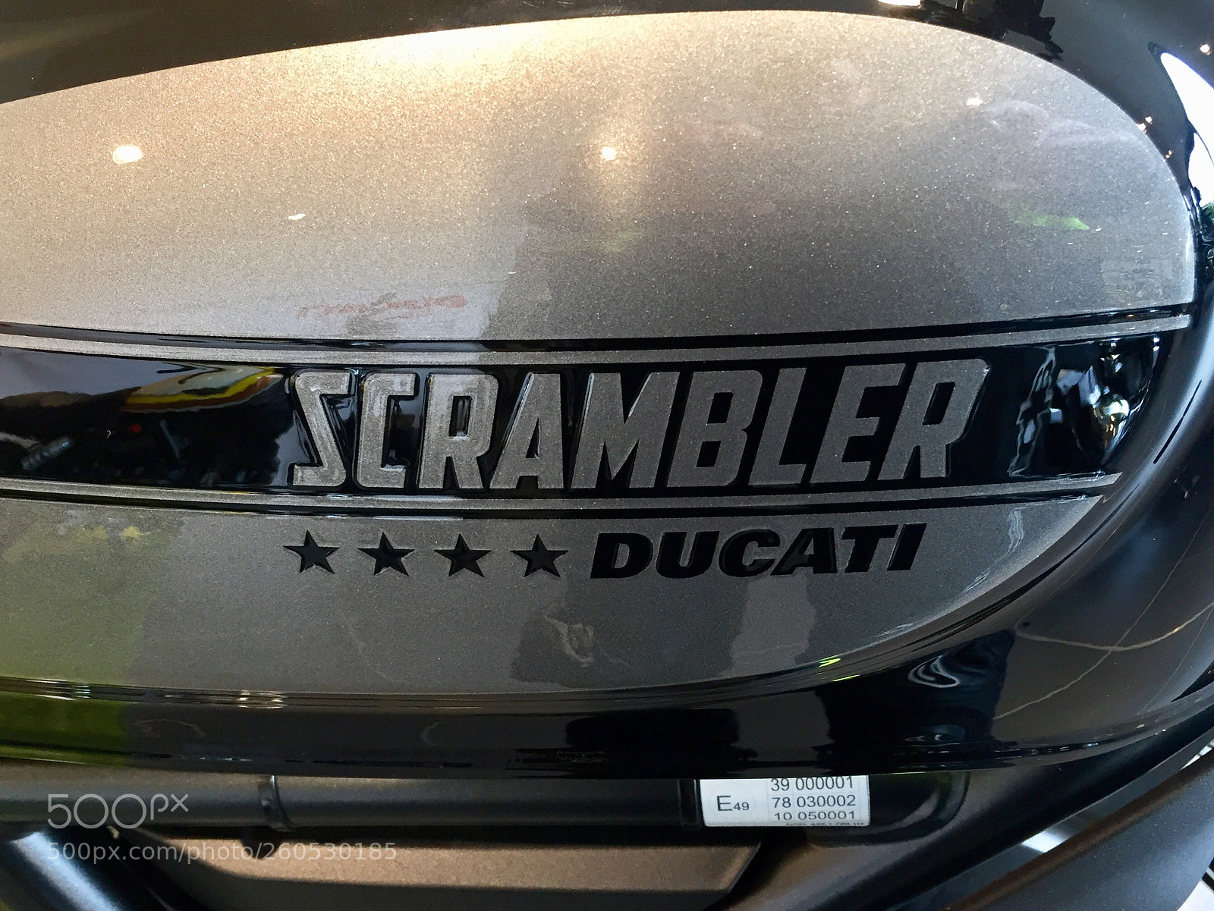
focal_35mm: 29
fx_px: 1017
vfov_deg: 48.3
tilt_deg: -54.0
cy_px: 456
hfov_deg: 61.6
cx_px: 607
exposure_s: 1/33
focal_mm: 4.15
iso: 100
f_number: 2.2
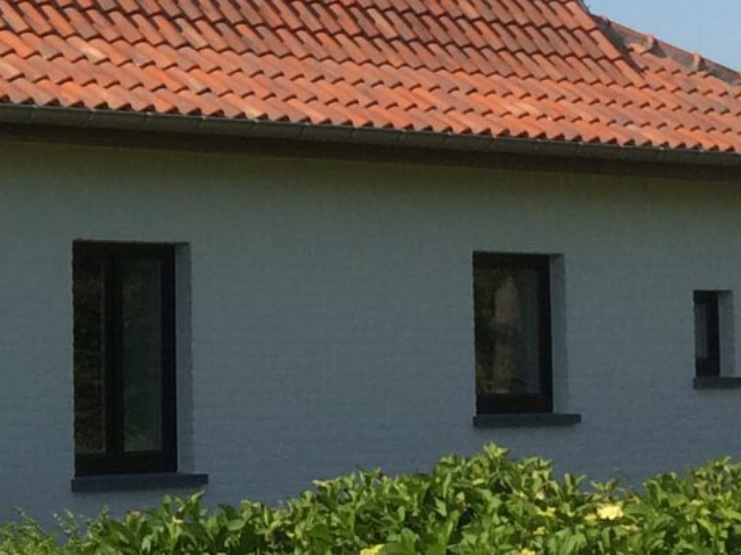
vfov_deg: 10.8
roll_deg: +1.0
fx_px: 2910
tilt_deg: +5.6
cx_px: -520
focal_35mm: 136
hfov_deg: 13.3
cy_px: 68
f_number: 2.2
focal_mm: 4.15
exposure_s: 1/1866
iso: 32
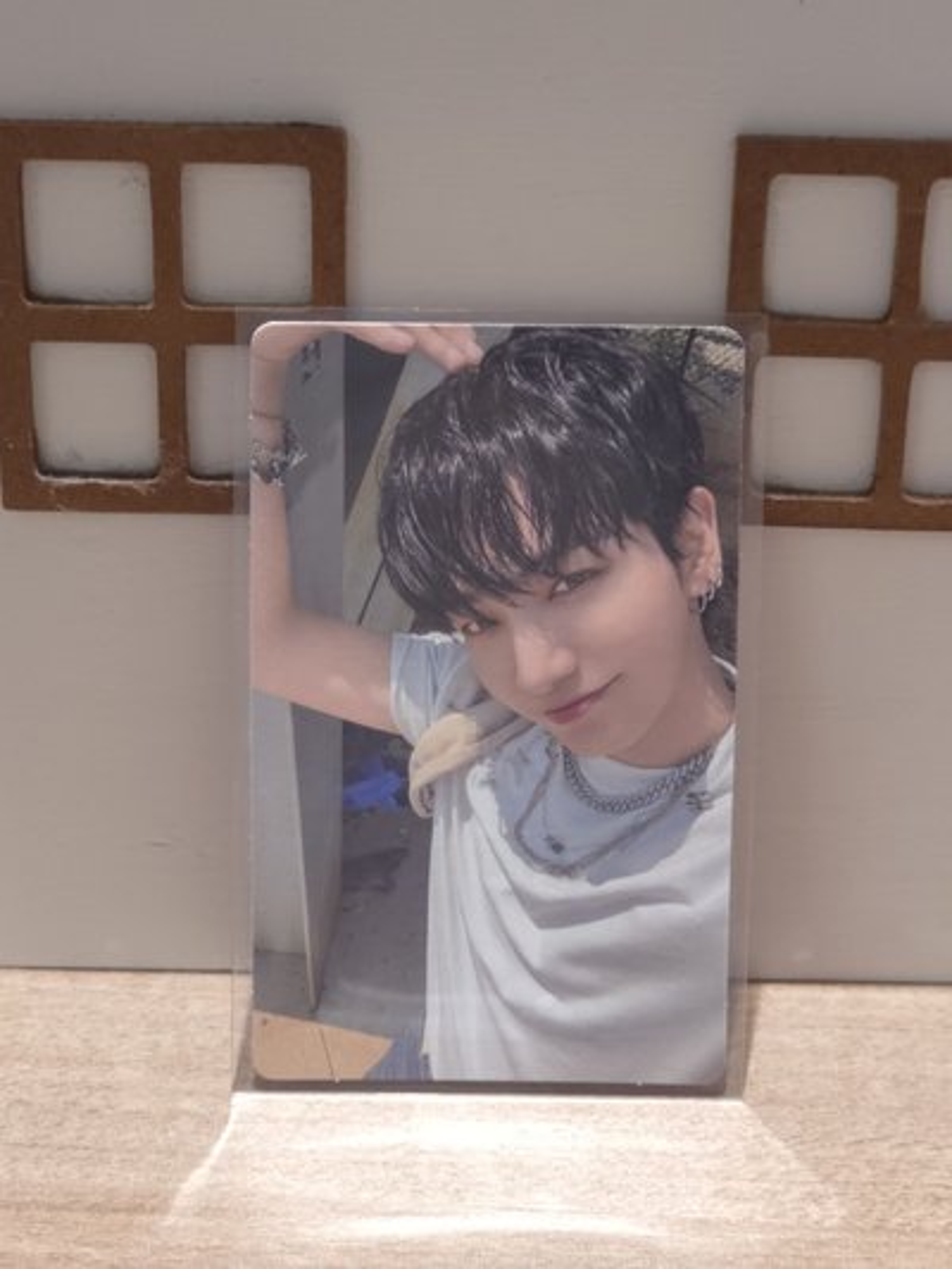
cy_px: 634
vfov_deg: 28.2
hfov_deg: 21.3
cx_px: 476
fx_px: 2529
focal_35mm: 69
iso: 200
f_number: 2.4
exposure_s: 1/30
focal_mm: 7
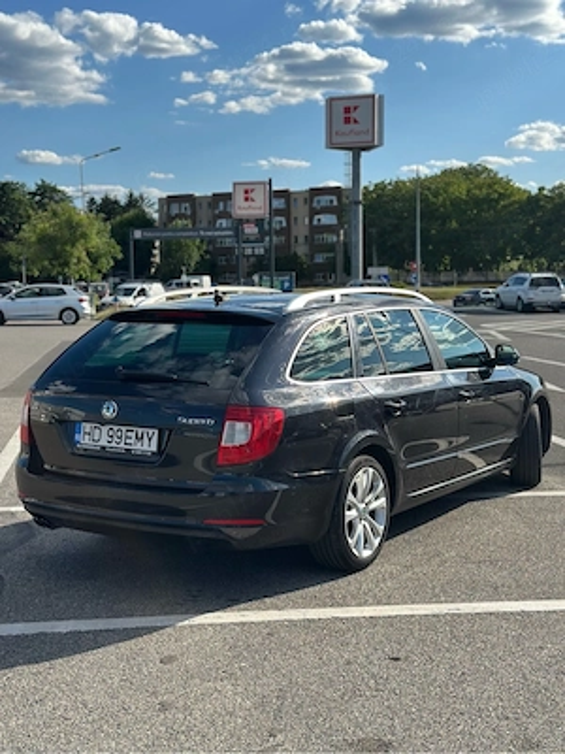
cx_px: 282
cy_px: 377
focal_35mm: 48
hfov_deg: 30.3
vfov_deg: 39.7
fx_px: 1045
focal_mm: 6.86
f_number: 1.78
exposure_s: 1/5263
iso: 100
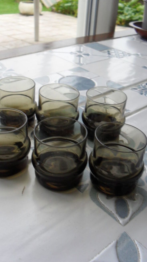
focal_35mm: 39
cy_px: 129
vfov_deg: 51.6
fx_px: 270
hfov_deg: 30.4
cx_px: 62
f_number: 3.2
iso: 200
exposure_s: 1/30
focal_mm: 6.3
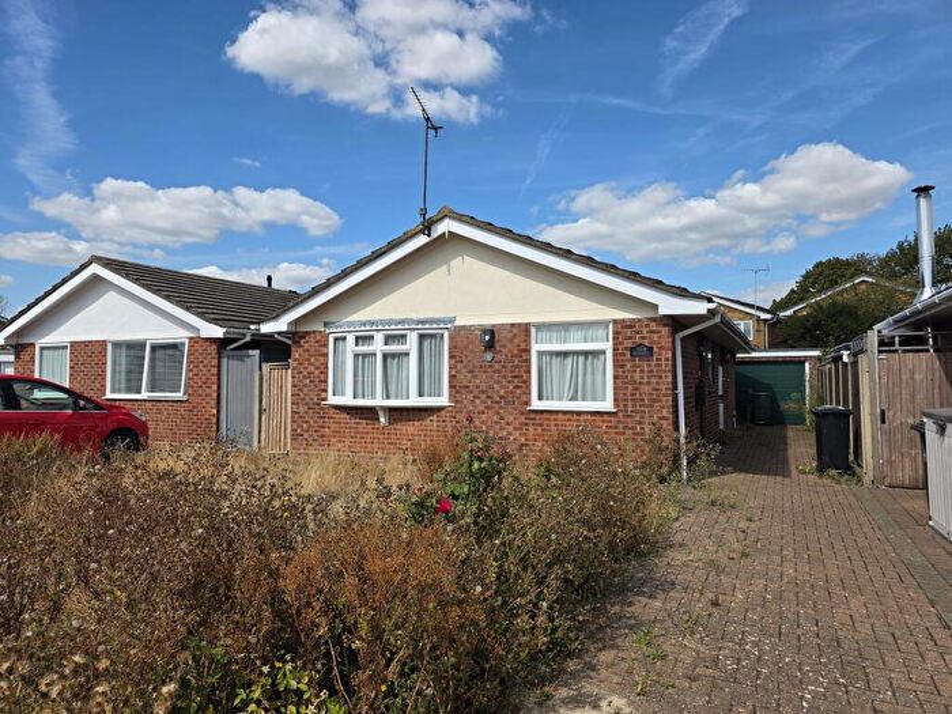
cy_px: 357
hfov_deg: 73.9
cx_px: 476
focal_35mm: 23
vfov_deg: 58.9
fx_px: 633
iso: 80
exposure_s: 1/6809
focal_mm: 6.3
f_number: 1.7
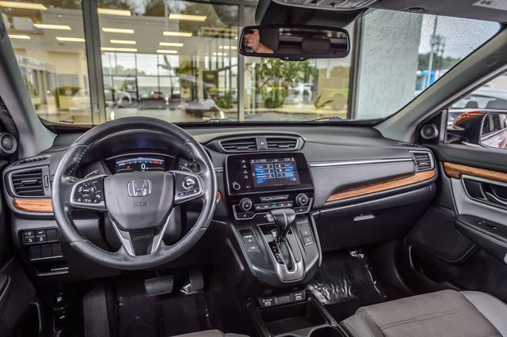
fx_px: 341
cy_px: 168
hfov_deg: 73.3
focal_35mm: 24
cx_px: 254
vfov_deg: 52.7
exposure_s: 1/80
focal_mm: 24
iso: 400
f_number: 4
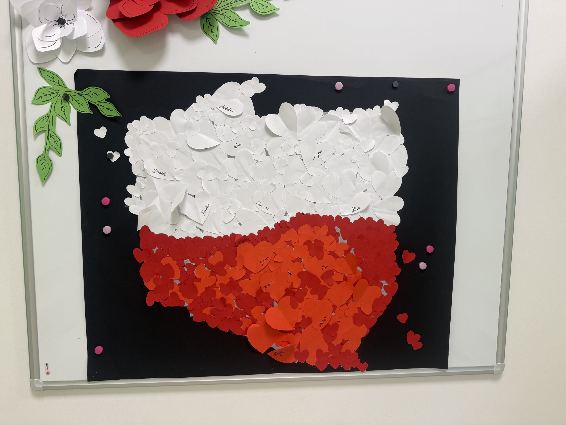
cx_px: 283
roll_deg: -0.7
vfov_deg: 56.8
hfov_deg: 71.6
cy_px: 212
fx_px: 392
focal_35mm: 24
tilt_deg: -5.8
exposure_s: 1/100
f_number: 1.78
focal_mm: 6.76
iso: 100
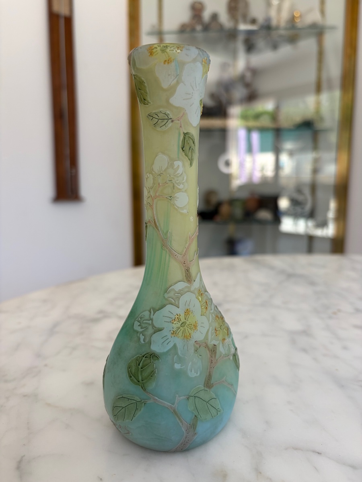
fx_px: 363
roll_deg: +0.0
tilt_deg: -8.0
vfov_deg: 67.3
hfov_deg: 53.1
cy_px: 241
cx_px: 181
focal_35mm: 26
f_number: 1.6
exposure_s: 1/122
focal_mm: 5.96
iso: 40
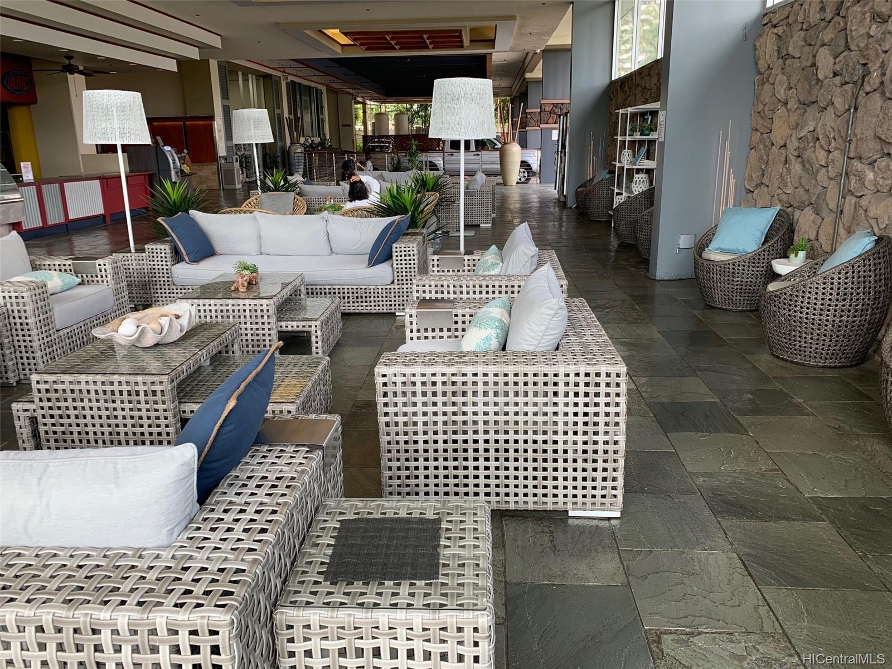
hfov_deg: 67.3
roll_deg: +1.3
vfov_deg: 53.1
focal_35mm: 26
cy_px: 334
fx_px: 670
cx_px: 446
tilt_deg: -16.3
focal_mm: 4.25
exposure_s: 1/121
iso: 50
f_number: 1.8
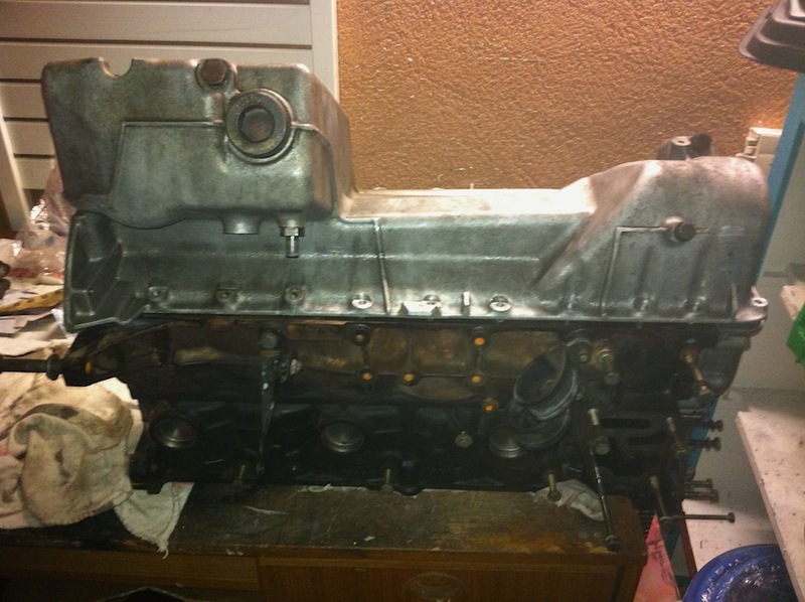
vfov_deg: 40.6
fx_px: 813
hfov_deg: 52.7
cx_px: 402
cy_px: 301
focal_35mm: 35
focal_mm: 3.85
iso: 250
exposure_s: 1/15
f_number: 2.8
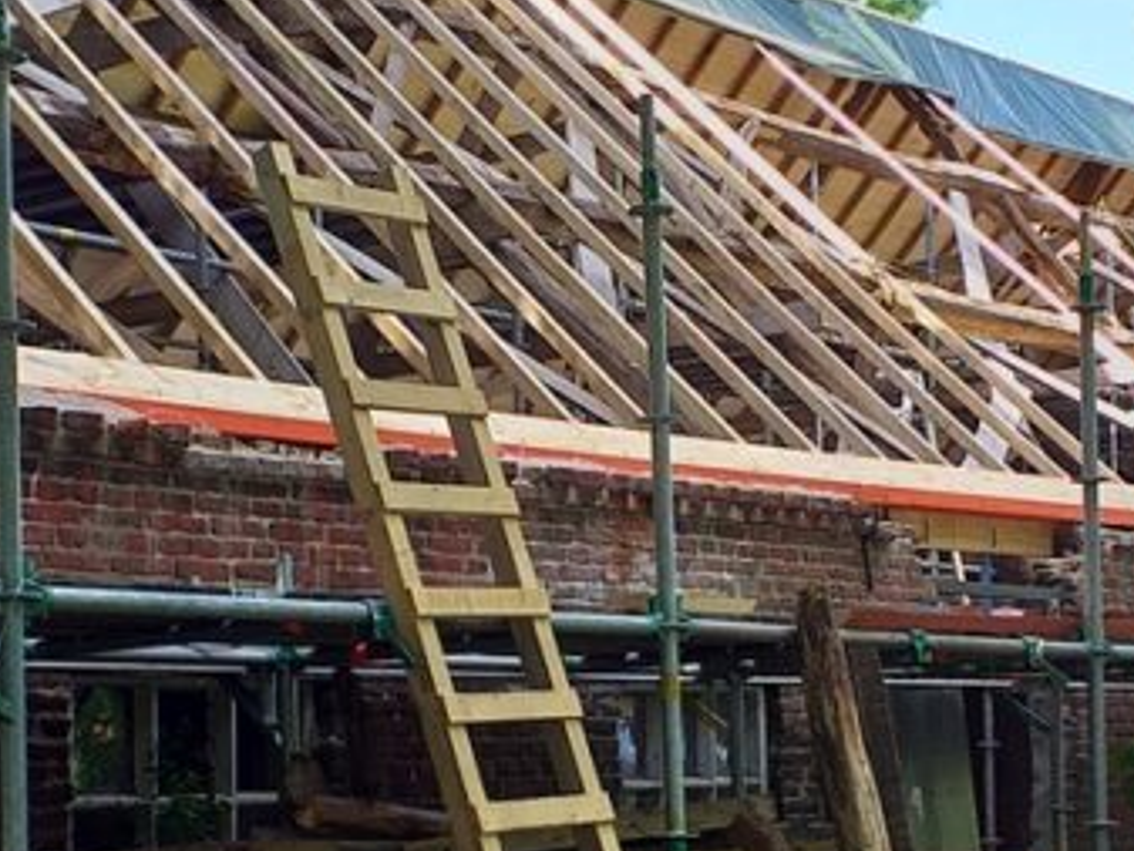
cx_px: 646
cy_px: 679
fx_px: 2589
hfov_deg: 24.7
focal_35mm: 79
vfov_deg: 18.5
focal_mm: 3.6
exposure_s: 1/179
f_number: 1.9
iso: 40
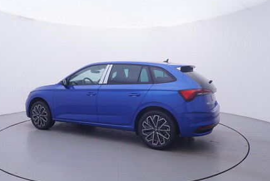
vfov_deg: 45.5
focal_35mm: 29
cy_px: 86
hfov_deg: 64.2
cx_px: 123
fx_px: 215
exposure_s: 1/80
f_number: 5
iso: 200
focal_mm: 15
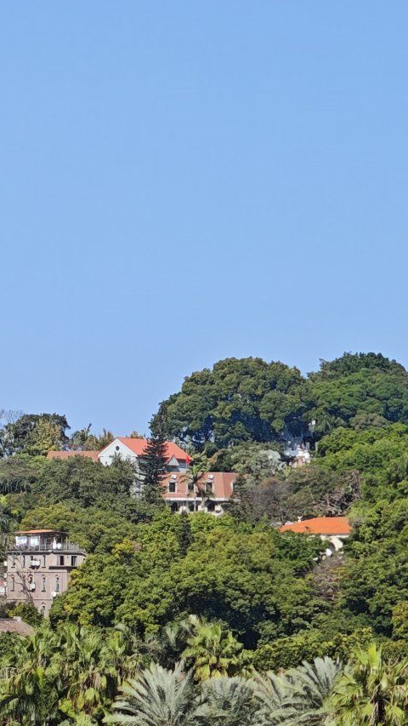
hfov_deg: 7.2
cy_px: 621
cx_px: 668
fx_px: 3153
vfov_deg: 13.0
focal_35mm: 164
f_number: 1.44
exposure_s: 1/2500
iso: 50
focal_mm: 6.68
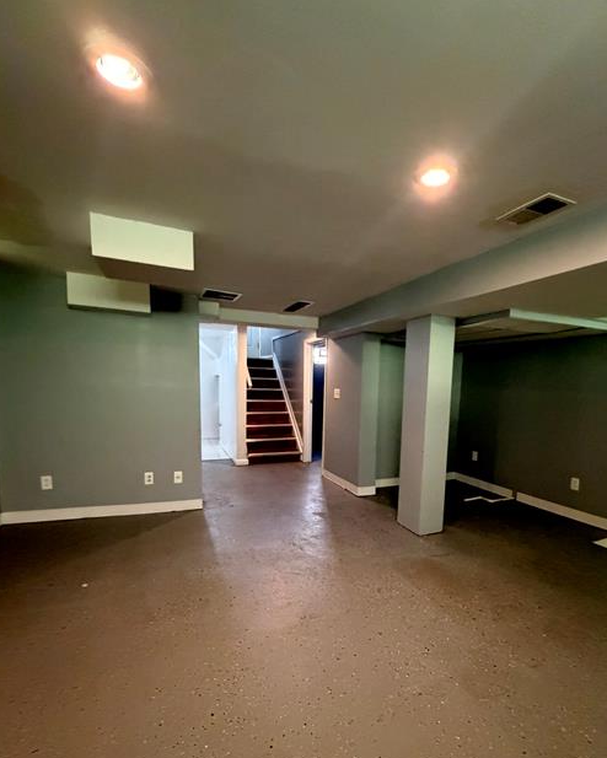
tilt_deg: -6.8
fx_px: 382
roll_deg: -0.5
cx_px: 342
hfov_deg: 76.7
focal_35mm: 17
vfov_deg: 89.1
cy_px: 431
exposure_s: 1/60
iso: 1000
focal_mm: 2.22
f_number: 2.2
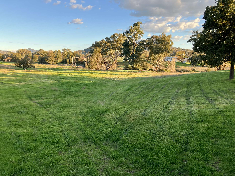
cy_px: 88
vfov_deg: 49.7
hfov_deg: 63.4
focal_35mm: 28
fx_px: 190
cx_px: 118
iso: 25
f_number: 1.8
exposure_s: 1/249
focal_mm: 3.99
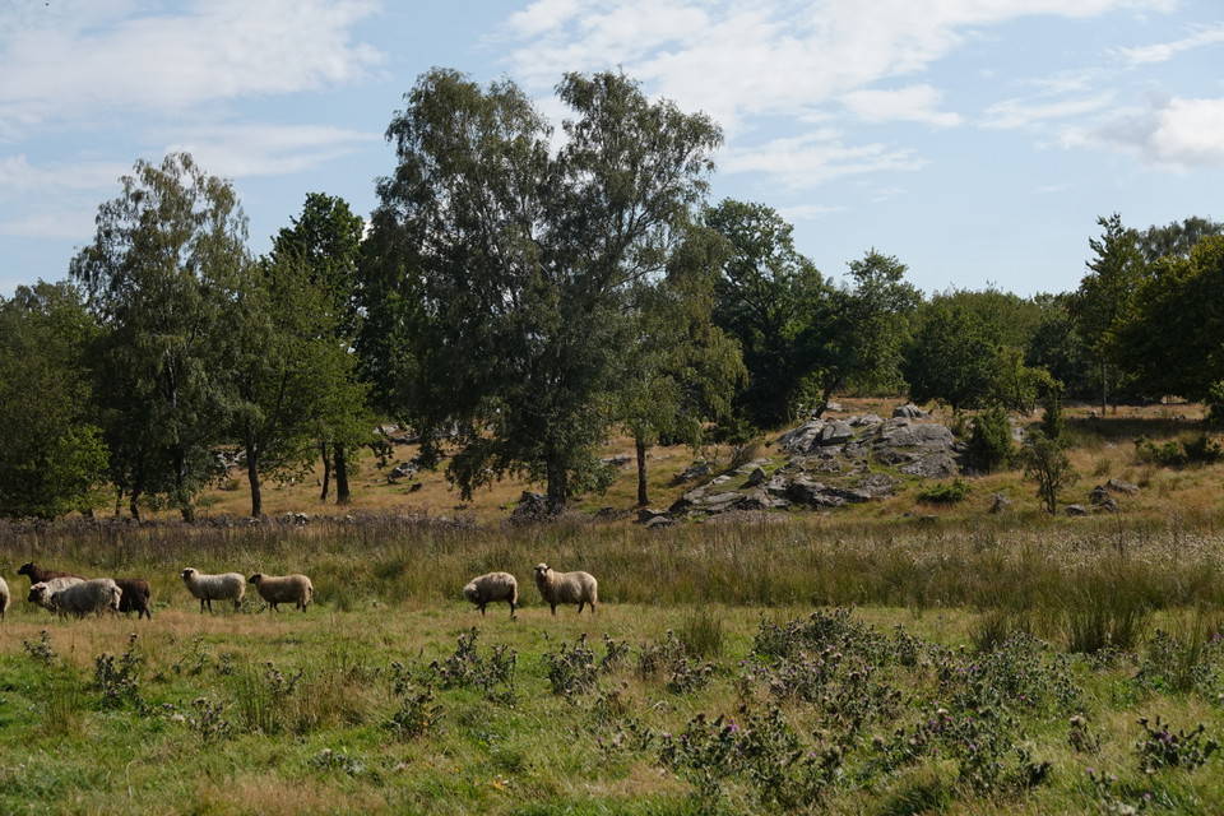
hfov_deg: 27.0
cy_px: 408
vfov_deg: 18.2
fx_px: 2550
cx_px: 612
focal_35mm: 75
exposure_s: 1/1600
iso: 250
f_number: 5
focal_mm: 27.44
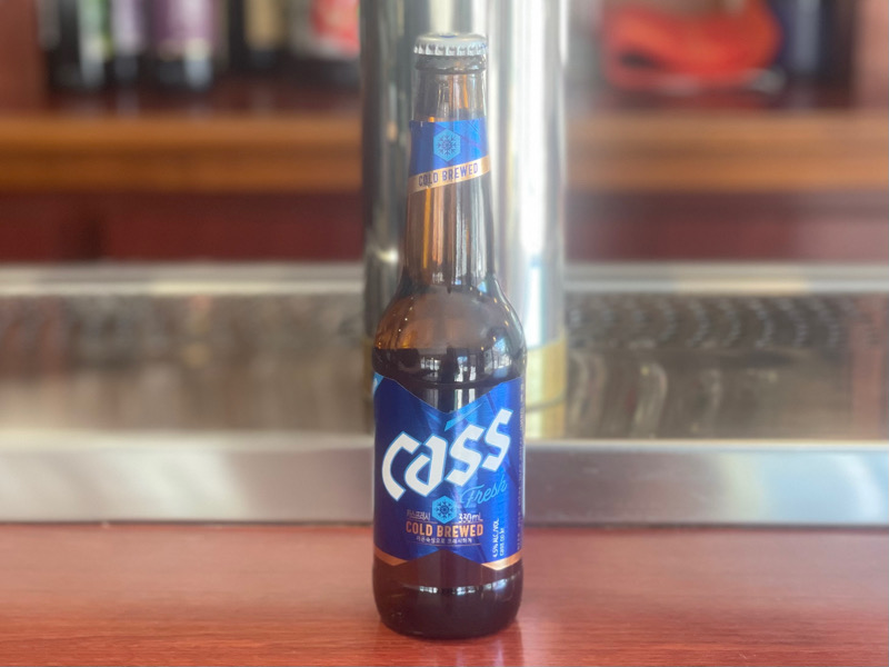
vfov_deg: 28.0
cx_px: 444
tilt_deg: -14.2
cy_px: 334
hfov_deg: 36.8
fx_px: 1335
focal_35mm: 52
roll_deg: +0.5
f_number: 2
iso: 160
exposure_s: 1/100
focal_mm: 6
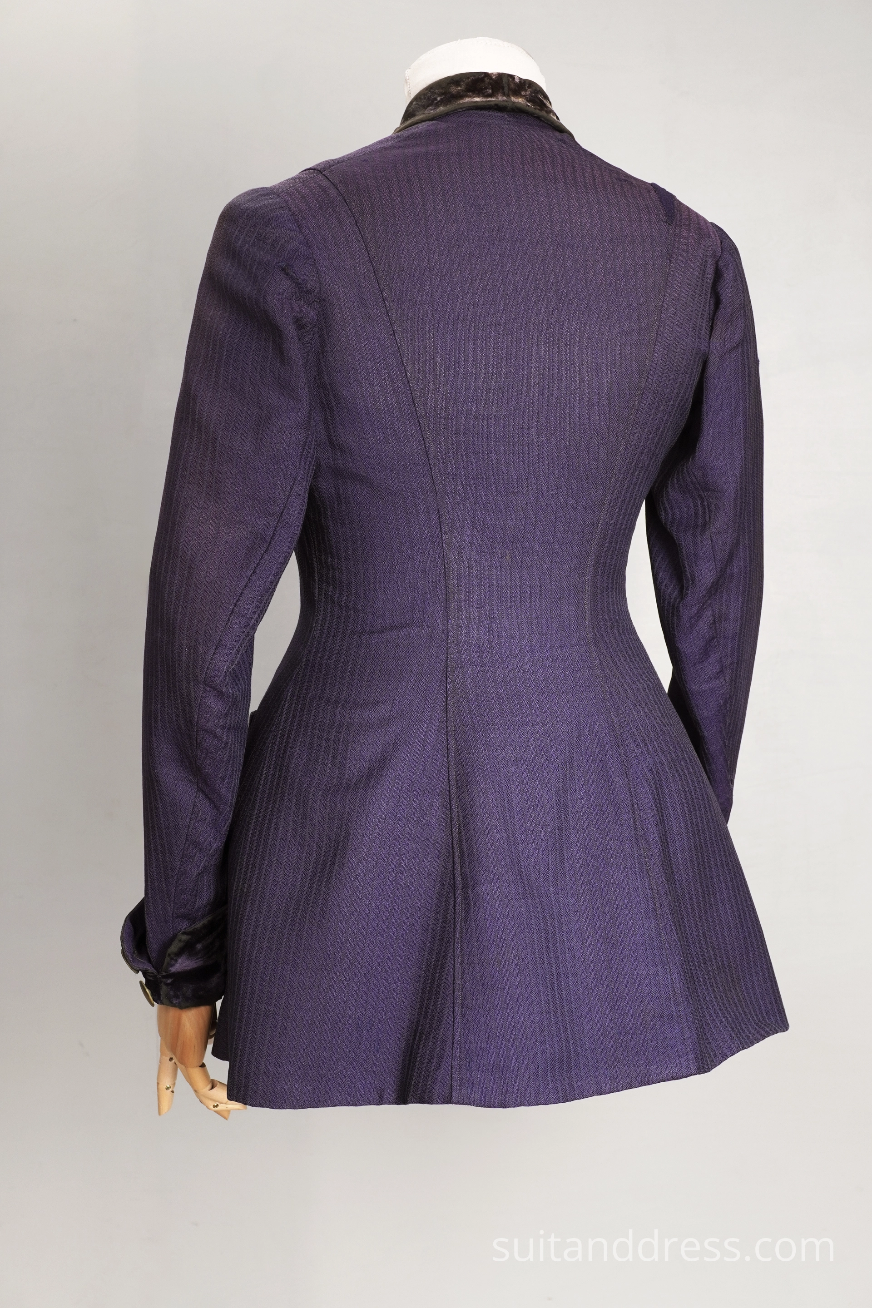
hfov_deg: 28.1
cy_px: 654
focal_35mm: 48
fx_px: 1744
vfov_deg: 41.1
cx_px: 436
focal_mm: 32
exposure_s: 1/30
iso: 320
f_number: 6.3
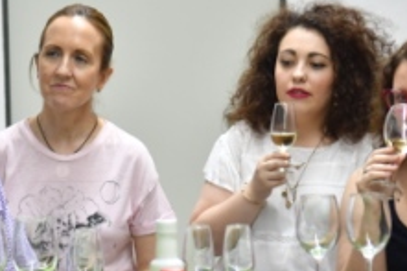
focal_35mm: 223
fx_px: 2519
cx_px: 133
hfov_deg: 9.2
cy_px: 167
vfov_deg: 6.2
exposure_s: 1/60
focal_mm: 55
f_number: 2.8
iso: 640
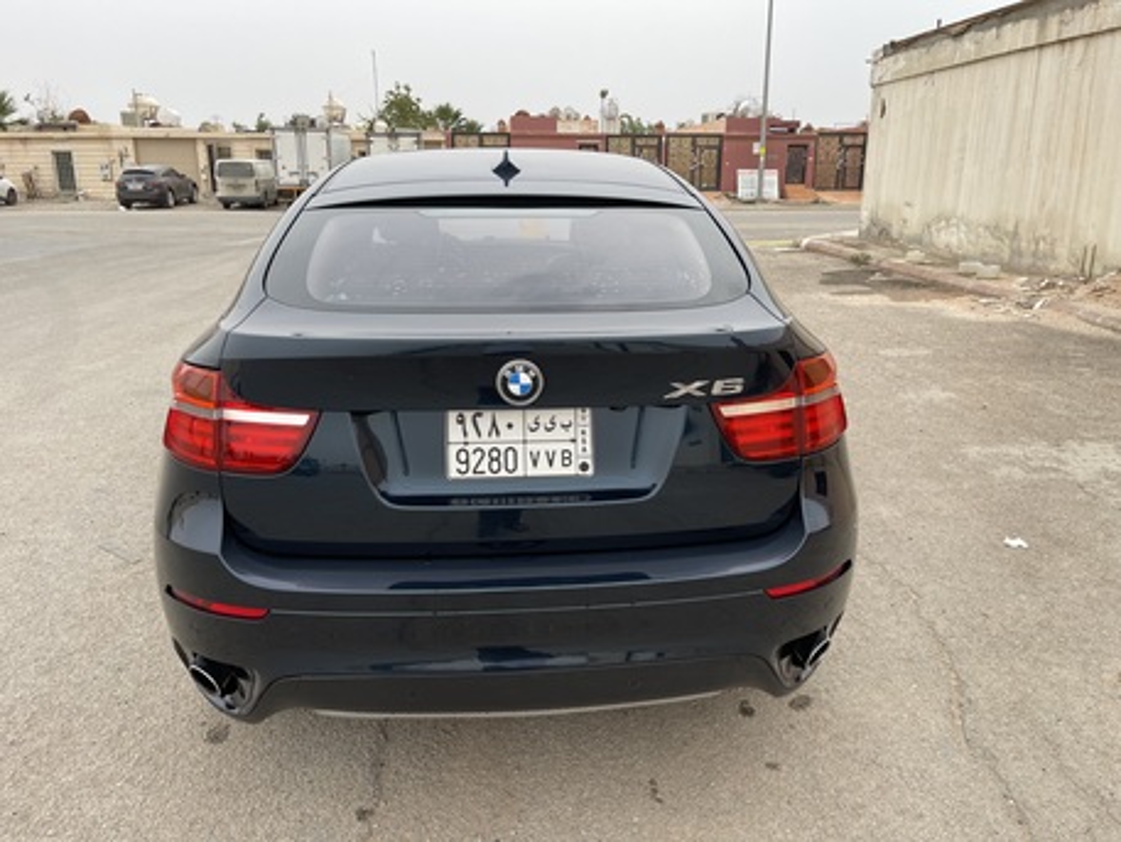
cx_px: 560
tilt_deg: -17.1
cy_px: 421
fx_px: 810
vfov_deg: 54.9
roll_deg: -0.3
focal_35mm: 25
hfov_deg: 69.4
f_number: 1.6
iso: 32
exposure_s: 1/121
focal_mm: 5.1
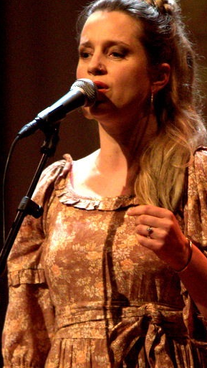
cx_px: 113
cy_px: 184
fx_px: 4298
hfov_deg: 2.8
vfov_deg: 4.9
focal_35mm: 441
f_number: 2.8
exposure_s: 1/125
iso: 2800
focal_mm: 200
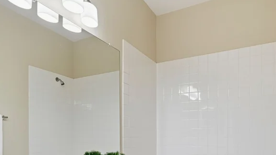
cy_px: 137
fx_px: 212
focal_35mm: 29
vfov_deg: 37.8
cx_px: 134
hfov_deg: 66.2
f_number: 9
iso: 500
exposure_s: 1/200
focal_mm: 15.5
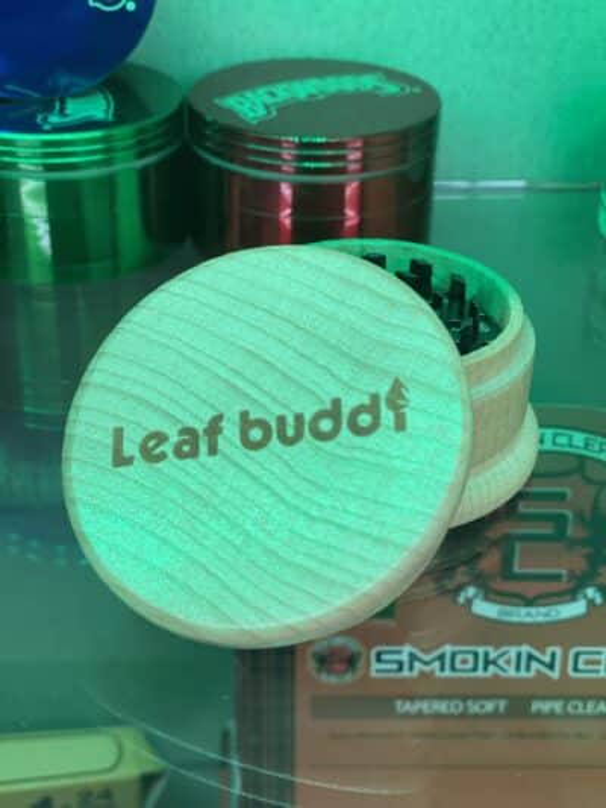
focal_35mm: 52
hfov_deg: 28.0
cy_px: 404
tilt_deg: -30.6
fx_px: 1213
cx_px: 303
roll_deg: -1.2
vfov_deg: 36.8
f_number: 2
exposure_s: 1/100
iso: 80
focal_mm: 6
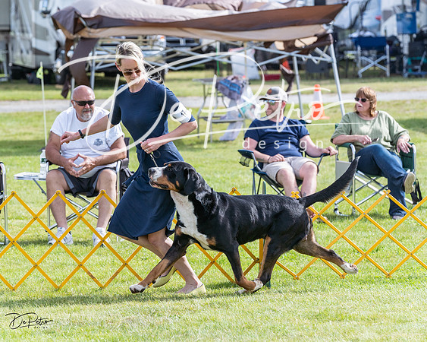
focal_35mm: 210
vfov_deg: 7.4
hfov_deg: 9.2
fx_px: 2650
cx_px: 180
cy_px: 149
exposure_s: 1/1250
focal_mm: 165
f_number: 5.6
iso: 500
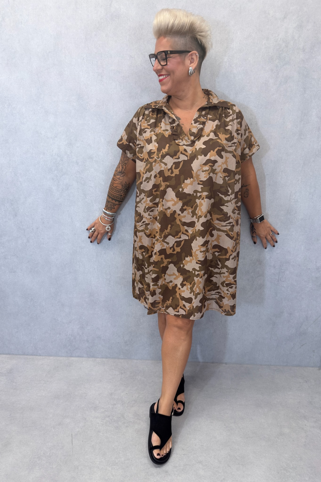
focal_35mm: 25
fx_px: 334
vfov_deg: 71.5
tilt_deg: -18.2
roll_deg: -1.9
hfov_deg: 51.3
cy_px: 241
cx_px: 170
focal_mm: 6.76
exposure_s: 1/100
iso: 64
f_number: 1.78
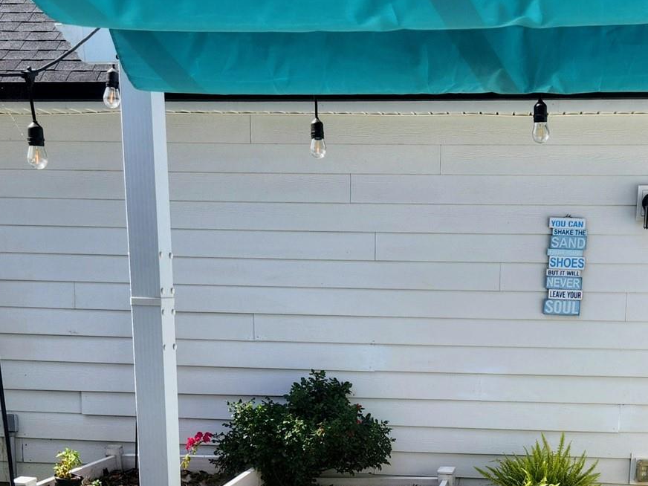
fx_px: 1011
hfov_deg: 35.1
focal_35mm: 54
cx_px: 440
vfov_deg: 25.6
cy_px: 497
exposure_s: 1/1641
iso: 20
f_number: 1.8
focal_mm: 5.4
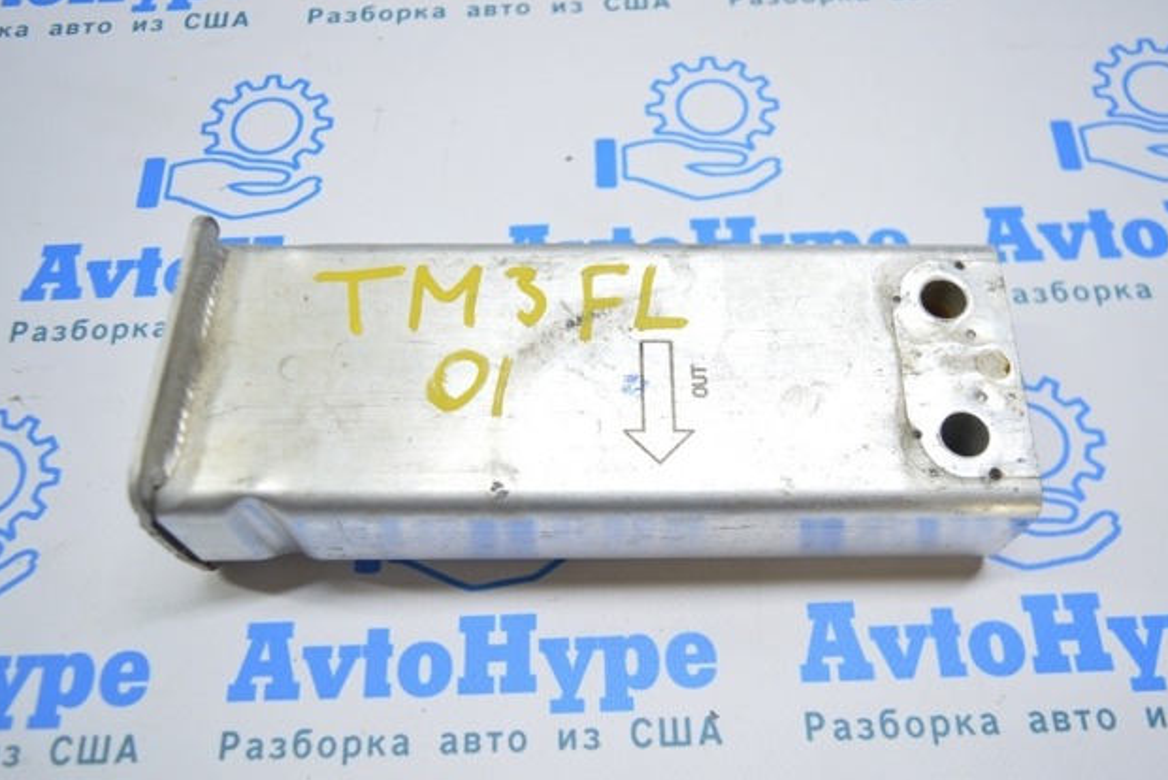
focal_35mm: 34
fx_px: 1104
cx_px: 584
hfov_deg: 55.8
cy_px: 397
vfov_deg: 38.9
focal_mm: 22
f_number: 3.8
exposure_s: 1/60
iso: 400
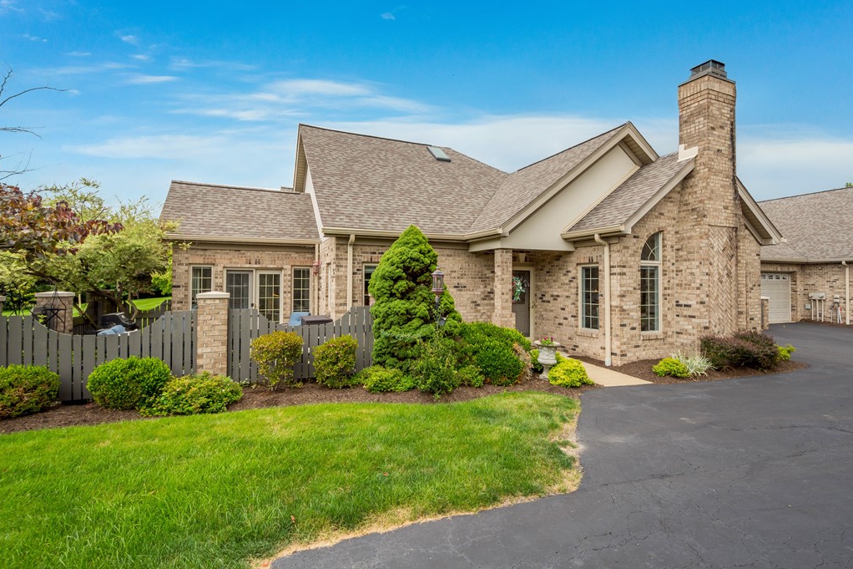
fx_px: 415
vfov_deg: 68.7
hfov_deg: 91.5
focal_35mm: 18
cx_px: 443
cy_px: 272
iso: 100
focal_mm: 11
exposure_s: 1/320
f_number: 7.1
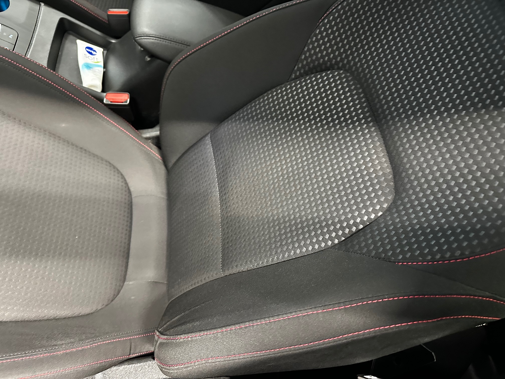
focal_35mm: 24
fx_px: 350
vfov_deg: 56.8
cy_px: 190
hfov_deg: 71.6
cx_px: 252
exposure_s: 1/33
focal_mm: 6.86
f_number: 1.78
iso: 800
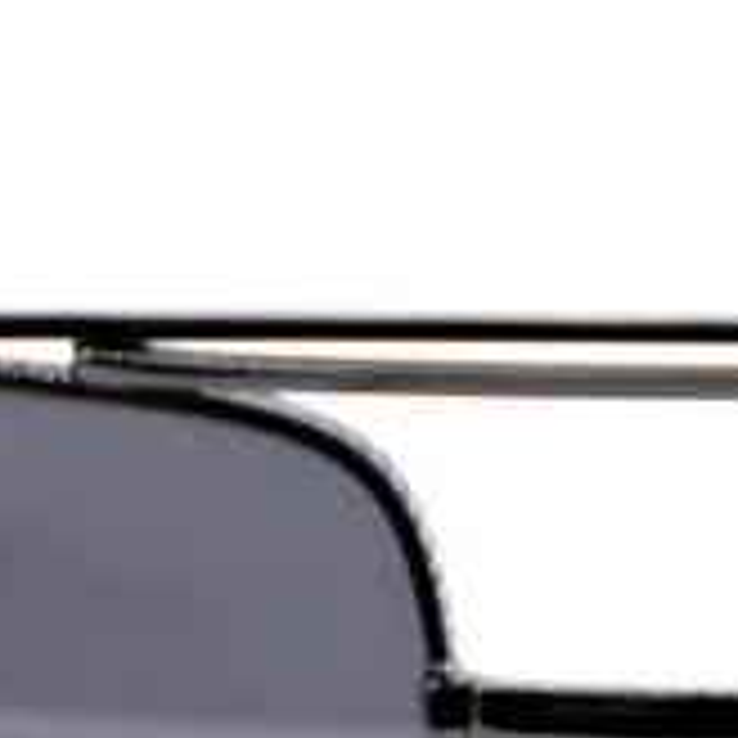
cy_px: 657
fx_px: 7984
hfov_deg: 5.3
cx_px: 644
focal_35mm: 331
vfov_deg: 5.3
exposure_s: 1/120
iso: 160
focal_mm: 42.5
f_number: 5.6
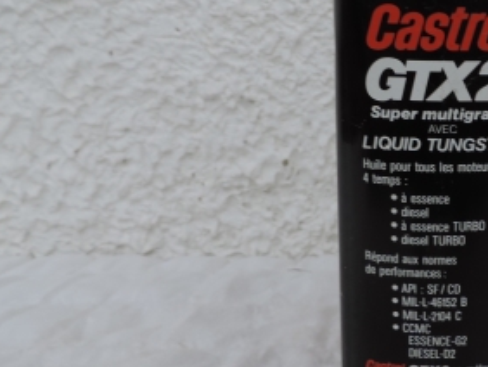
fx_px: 720
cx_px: 438
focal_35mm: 51
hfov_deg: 35.3
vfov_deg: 28.6
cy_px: 154
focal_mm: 4.3
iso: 80
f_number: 3
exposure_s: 1/125
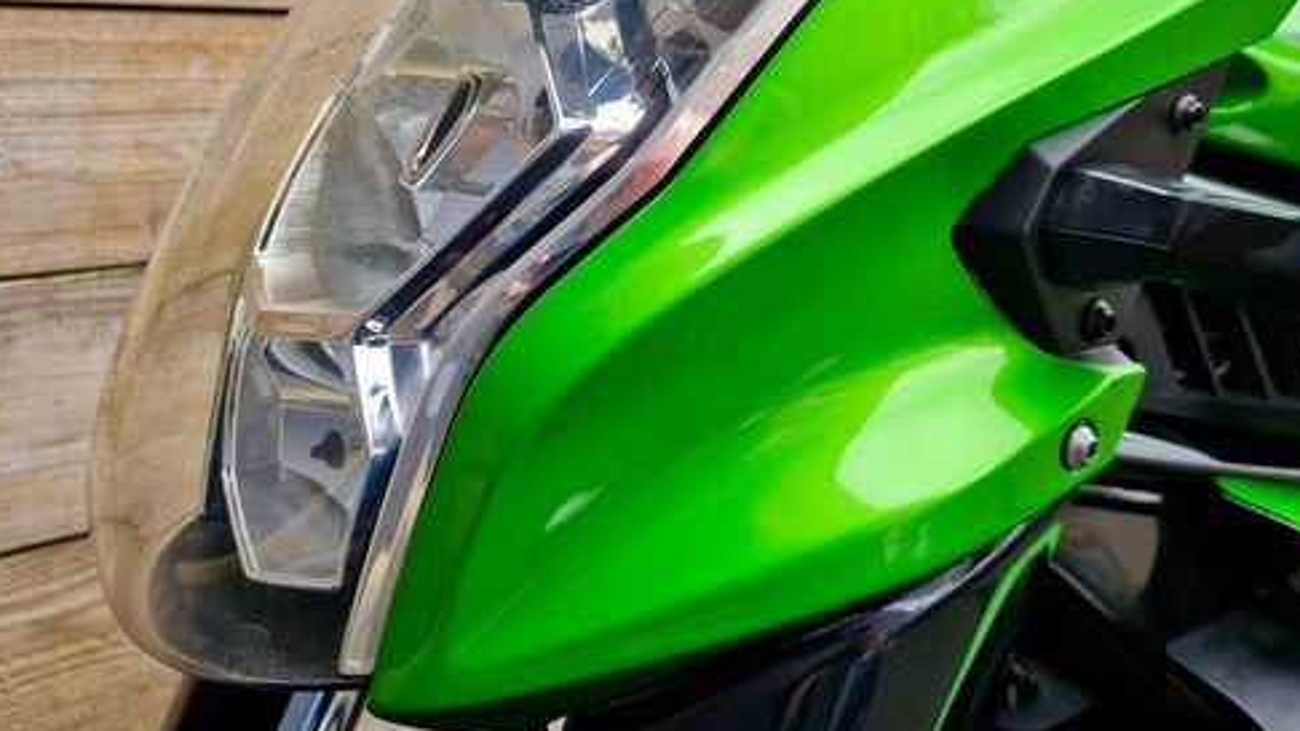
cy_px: 182
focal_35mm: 33
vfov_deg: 34.8
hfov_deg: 59.3
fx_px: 1137
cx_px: 567
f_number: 1.8
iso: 50
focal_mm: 5.4
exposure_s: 1/321
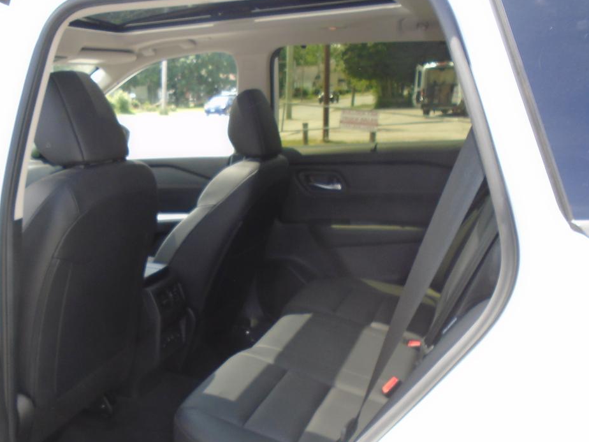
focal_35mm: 36
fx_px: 613
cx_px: 208
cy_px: 266
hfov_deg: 50.6
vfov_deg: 39.5
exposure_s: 1/125
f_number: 3.2
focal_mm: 4.6
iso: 100
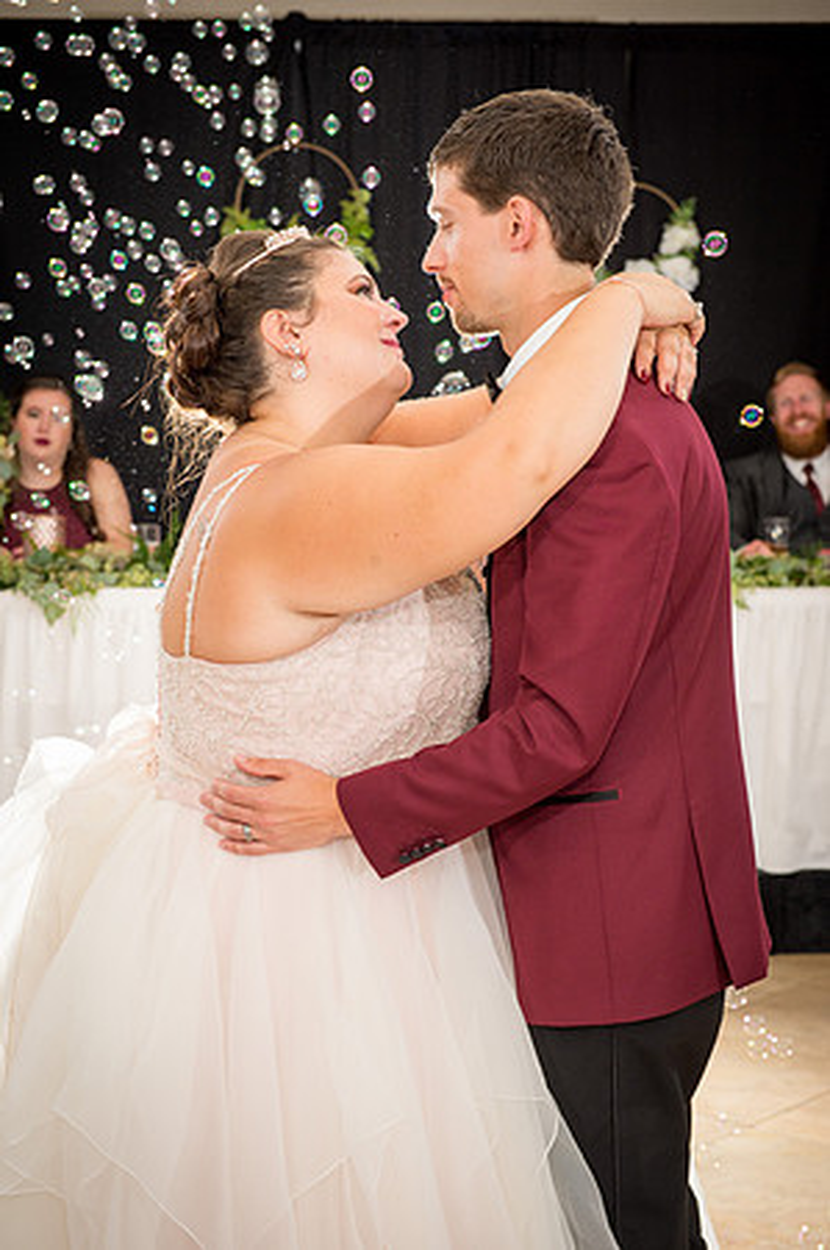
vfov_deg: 28.9
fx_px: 2426
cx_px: 415
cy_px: 625
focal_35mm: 70
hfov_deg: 19.4
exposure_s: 1/125
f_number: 5.6
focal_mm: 70
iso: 800
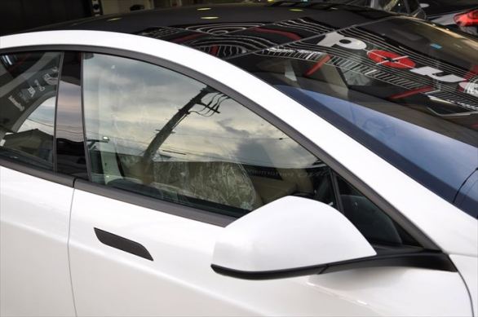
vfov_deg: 29.8
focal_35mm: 45
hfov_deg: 43.7
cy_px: 158
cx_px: 239
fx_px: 597
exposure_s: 1/125
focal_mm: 30
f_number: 6.3
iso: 200
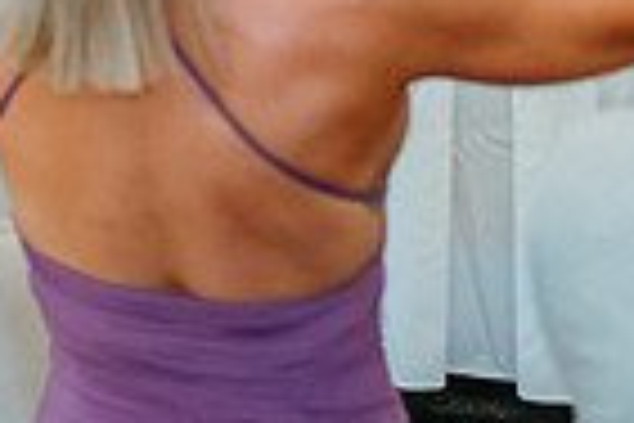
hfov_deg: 10.9
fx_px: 3117
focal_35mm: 177
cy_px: -326
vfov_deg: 7.5
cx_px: -476
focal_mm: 35
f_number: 2.8
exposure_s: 1/125
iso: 1600
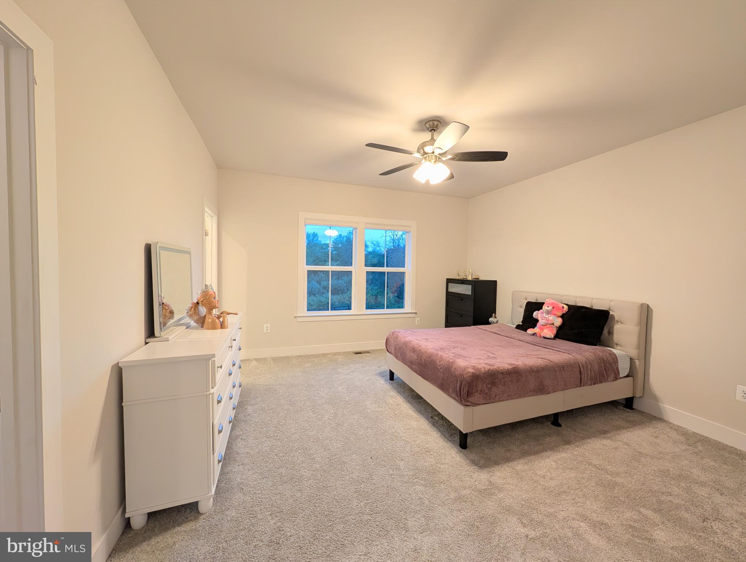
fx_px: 259
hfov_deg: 110.5
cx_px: 373
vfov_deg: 94.6
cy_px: 281
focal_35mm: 12
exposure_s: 1/60
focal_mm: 2.02
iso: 122
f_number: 1.7
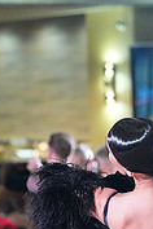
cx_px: 190
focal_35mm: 496
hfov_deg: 2.8
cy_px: 342
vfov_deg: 4.1
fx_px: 3162
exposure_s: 1/400
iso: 10000
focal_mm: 151
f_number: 5
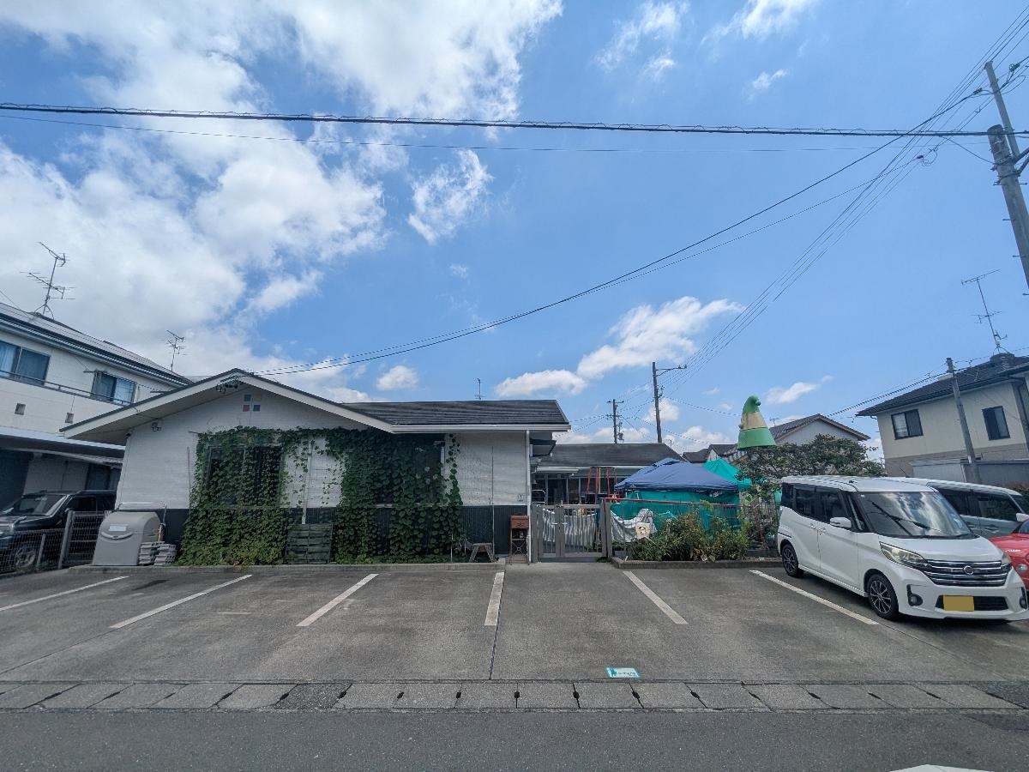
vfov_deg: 78.1
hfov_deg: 94.5
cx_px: 514
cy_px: 386
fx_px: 476
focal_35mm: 16
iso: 49
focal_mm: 2.35
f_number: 2.2
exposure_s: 1/2268
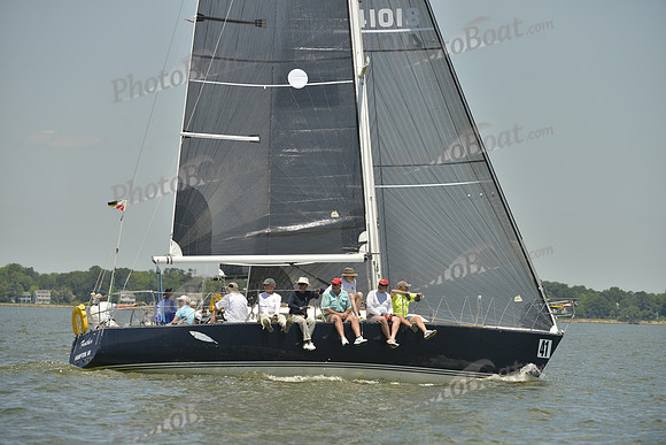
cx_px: 333
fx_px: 3701
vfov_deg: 6.9
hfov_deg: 10.3
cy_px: 222
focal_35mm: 200
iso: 200
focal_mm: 200
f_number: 6.3
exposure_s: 1/1250
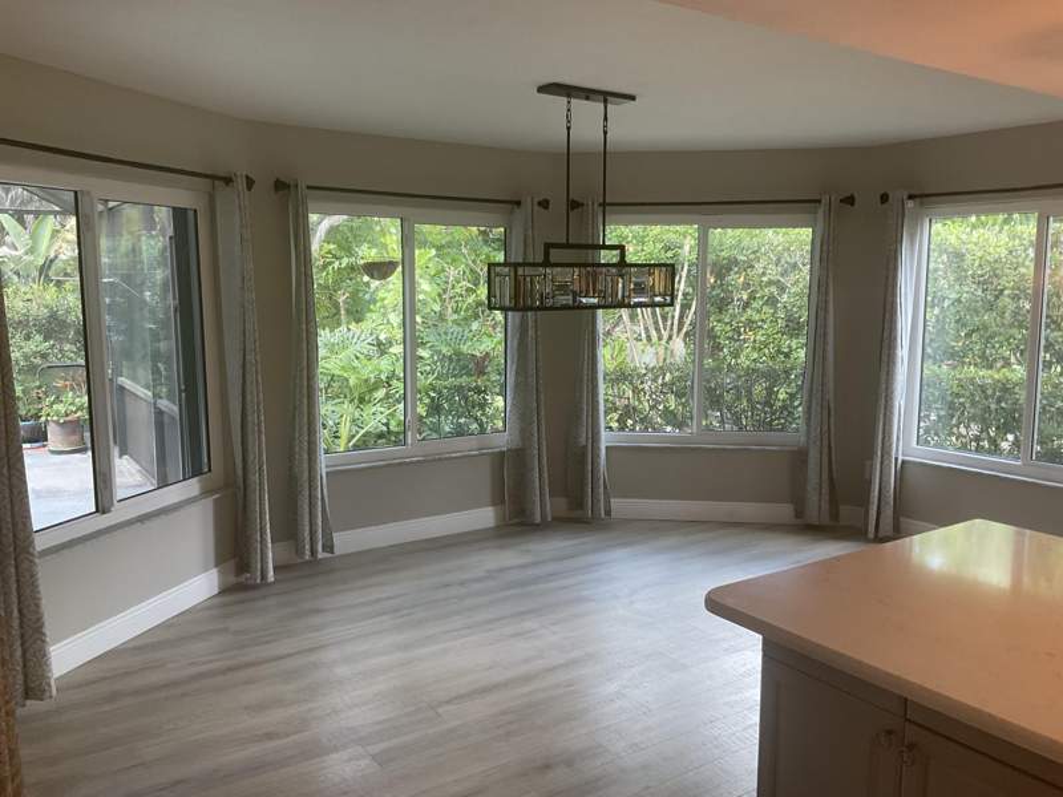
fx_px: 891
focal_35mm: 29
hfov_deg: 61.7
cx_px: 532
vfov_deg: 48.2
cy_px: 398
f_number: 1.8
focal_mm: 3
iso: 50
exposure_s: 1/60
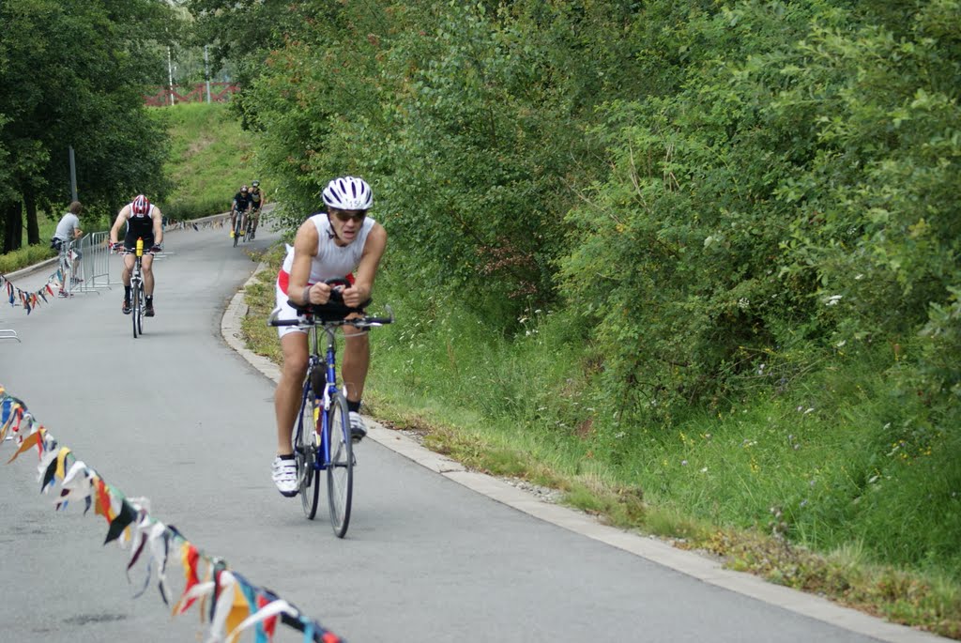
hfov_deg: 18.2
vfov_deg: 12.2
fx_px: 3006
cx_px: 480
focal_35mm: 112
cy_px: 322
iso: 125
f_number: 4.5
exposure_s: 1/250
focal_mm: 75
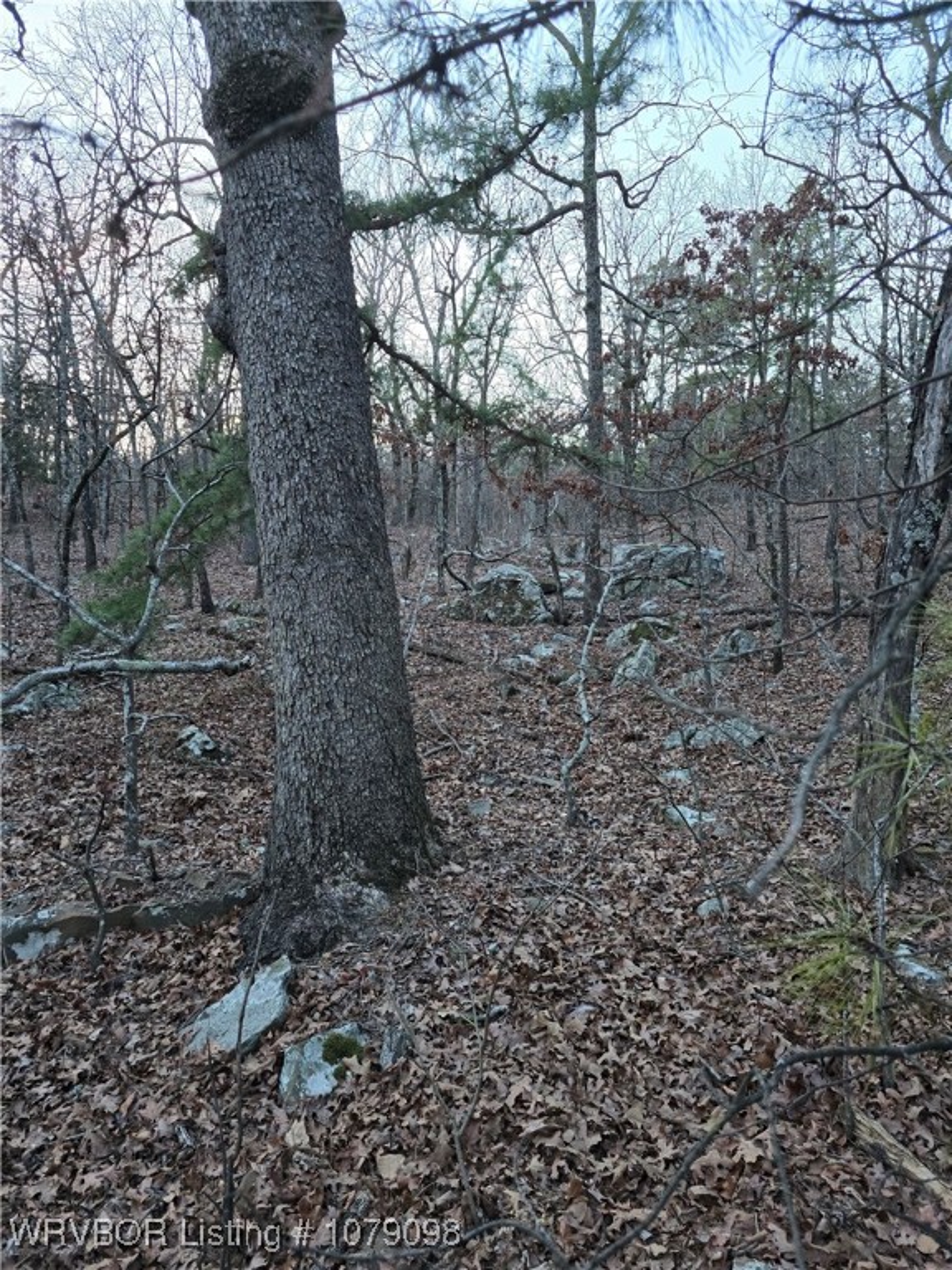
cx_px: 476
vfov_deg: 73.9
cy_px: 635
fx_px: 843
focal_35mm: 23
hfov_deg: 58.9
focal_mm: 6.3
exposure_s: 1/120
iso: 500
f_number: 1.7
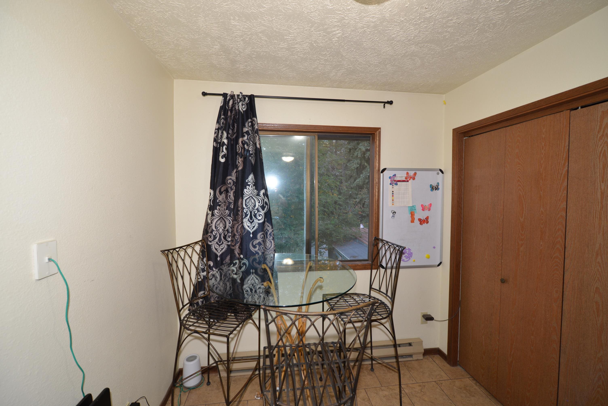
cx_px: 304
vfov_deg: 81.3
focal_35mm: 14
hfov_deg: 104.2
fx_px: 237
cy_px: 203
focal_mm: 14
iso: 280
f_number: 4
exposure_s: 1/60
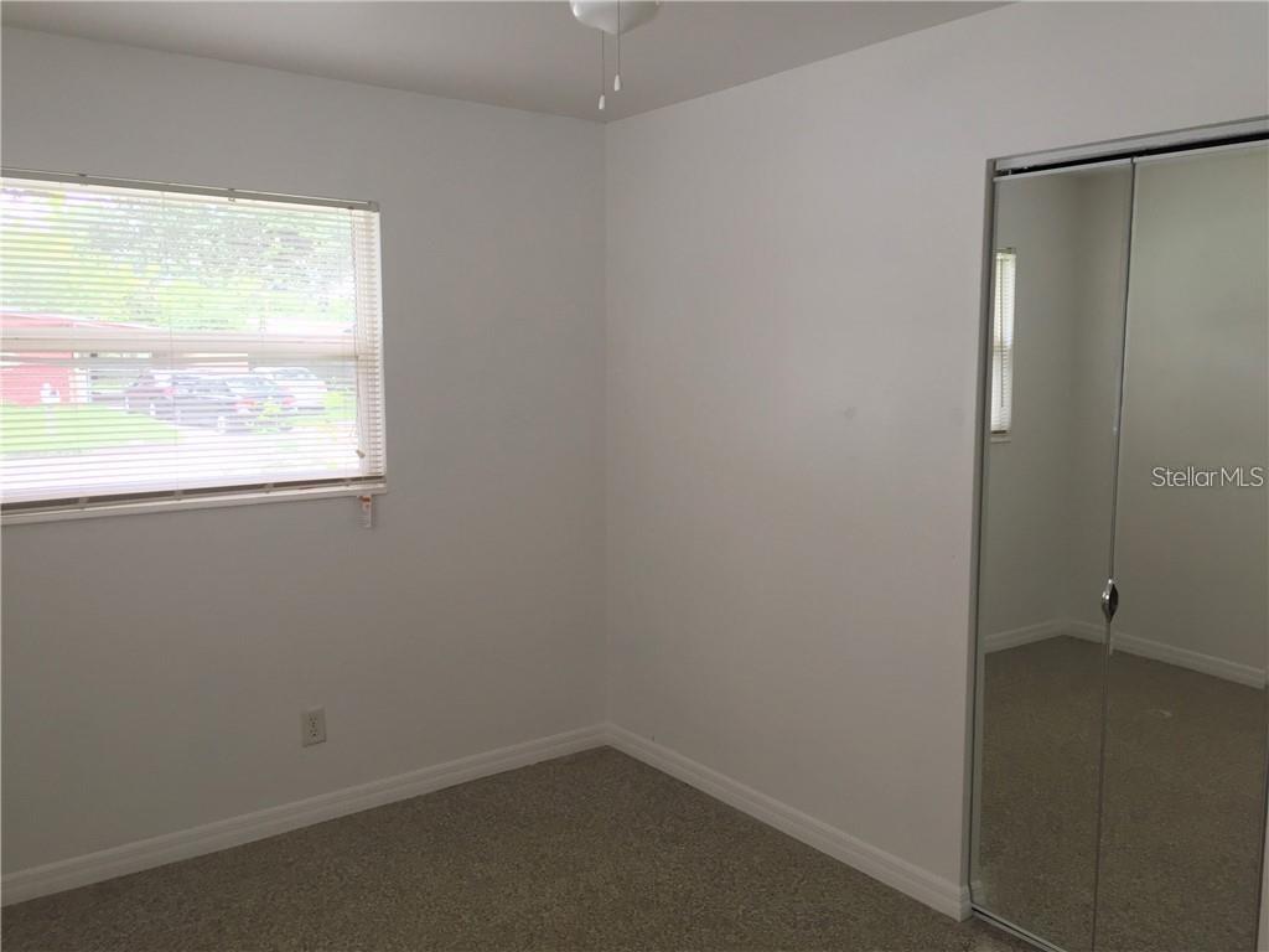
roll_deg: -0.4
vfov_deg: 48.2
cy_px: 476
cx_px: 634
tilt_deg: -6.9
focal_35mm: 29
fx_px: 1063
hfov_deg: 61.7
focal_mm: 4.15
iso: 80
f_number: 2.2
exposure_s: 1/30
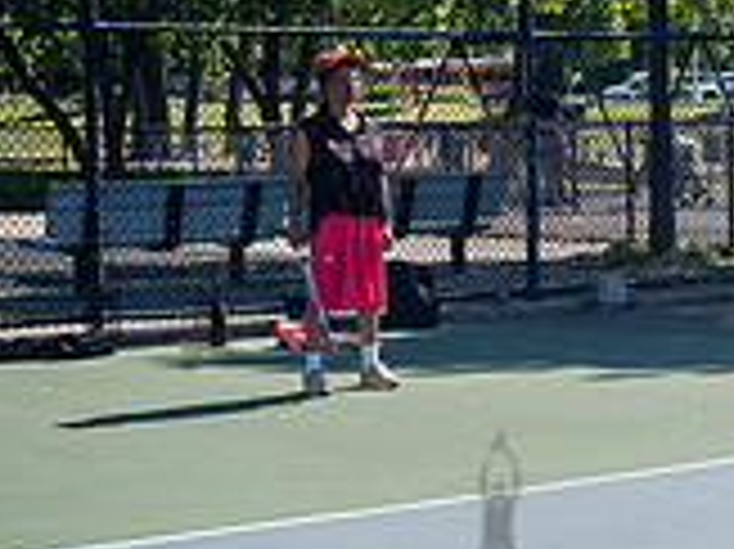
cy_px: 290
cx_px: 1076
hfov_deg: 14.9
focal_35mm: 124
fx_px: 2627
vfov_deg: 11.9
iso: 200
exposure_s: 1/1600
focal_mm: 35
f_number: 4.5
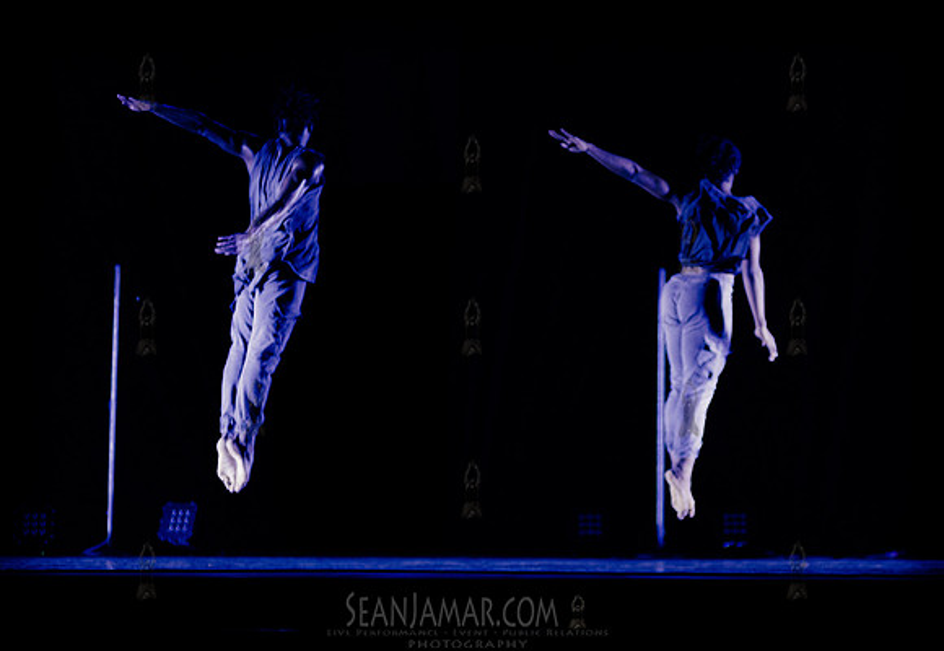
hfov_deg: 8.6
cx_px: 535
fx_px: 6259
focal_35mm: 236
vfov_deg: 6.0
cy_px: 357
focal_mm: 200
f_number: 2.8
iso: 4000
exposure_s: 1/500
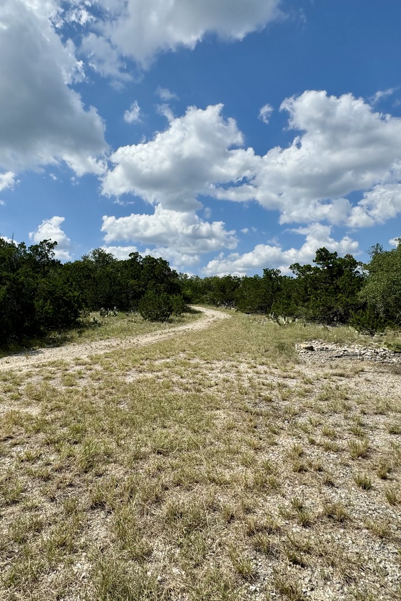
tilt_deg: +3.5
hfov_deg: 61.8
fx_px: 334
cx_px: 177
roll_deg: +0.9
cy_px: 302
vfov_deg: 84.0
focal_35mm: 20
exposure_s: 1/2674
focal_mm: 2.22
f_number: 2.2
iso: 40
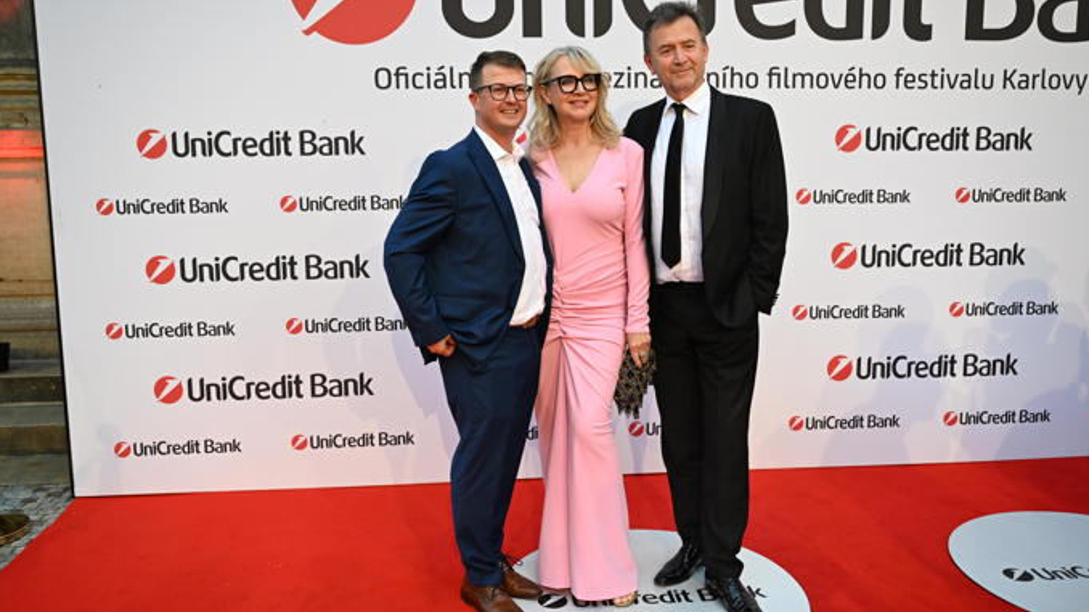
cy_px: 289
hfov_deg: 60.2
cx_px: 553
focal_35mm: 33
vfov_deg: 36.1
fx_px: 939
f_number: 3.5
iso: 2500
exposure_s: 1/1000
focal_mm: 30.5
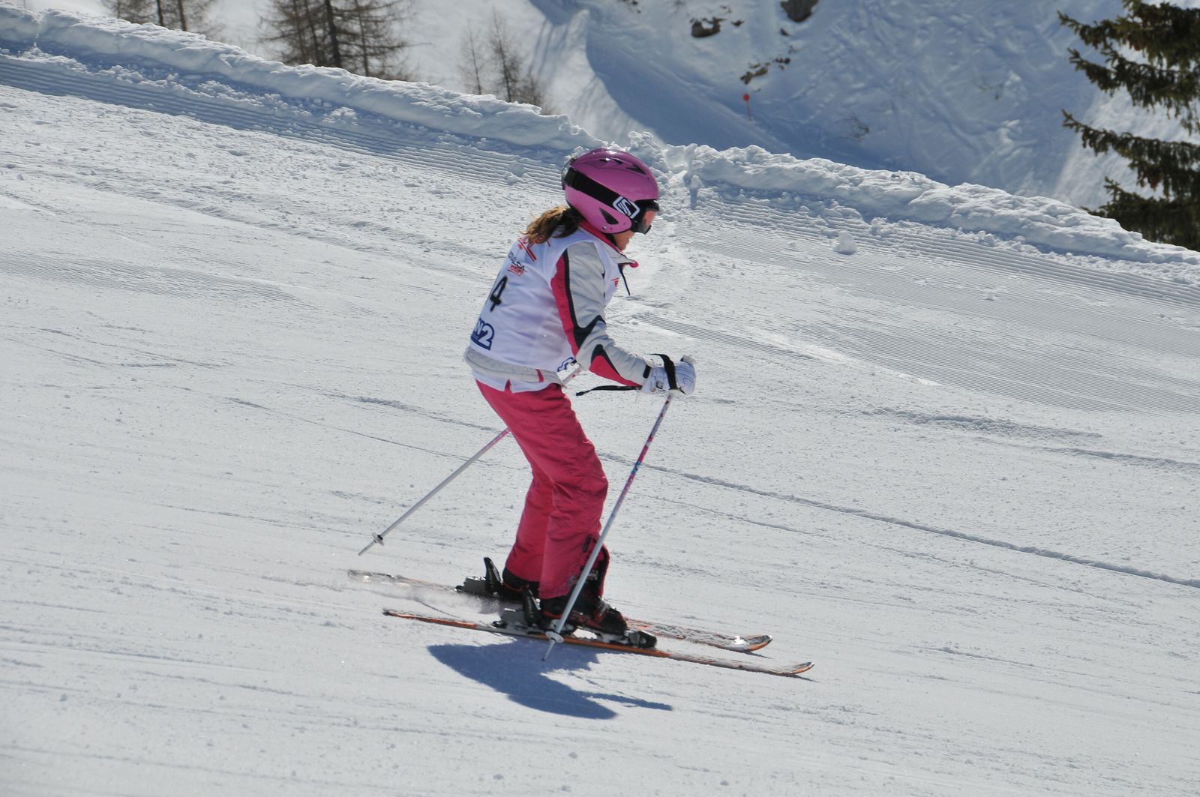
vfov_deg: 9.6
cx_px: 600
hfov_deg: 14.4
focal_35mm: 142
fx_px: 4745
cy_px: 398
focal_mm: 95
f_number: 9
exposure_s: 1/1600
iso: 200
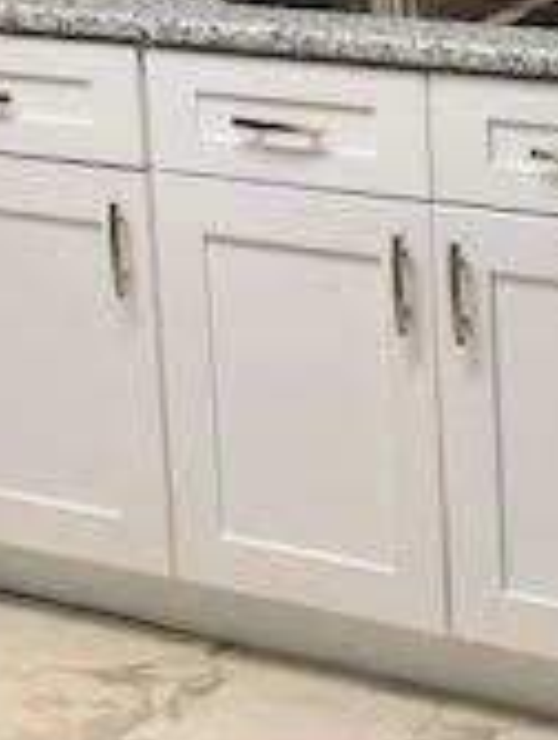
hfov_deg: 13.8
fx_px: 2291
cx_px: 447
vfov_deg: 18.1
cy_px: 80
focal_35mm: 107
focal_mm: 3.99
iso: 40
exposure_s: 1/20
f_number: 1.8
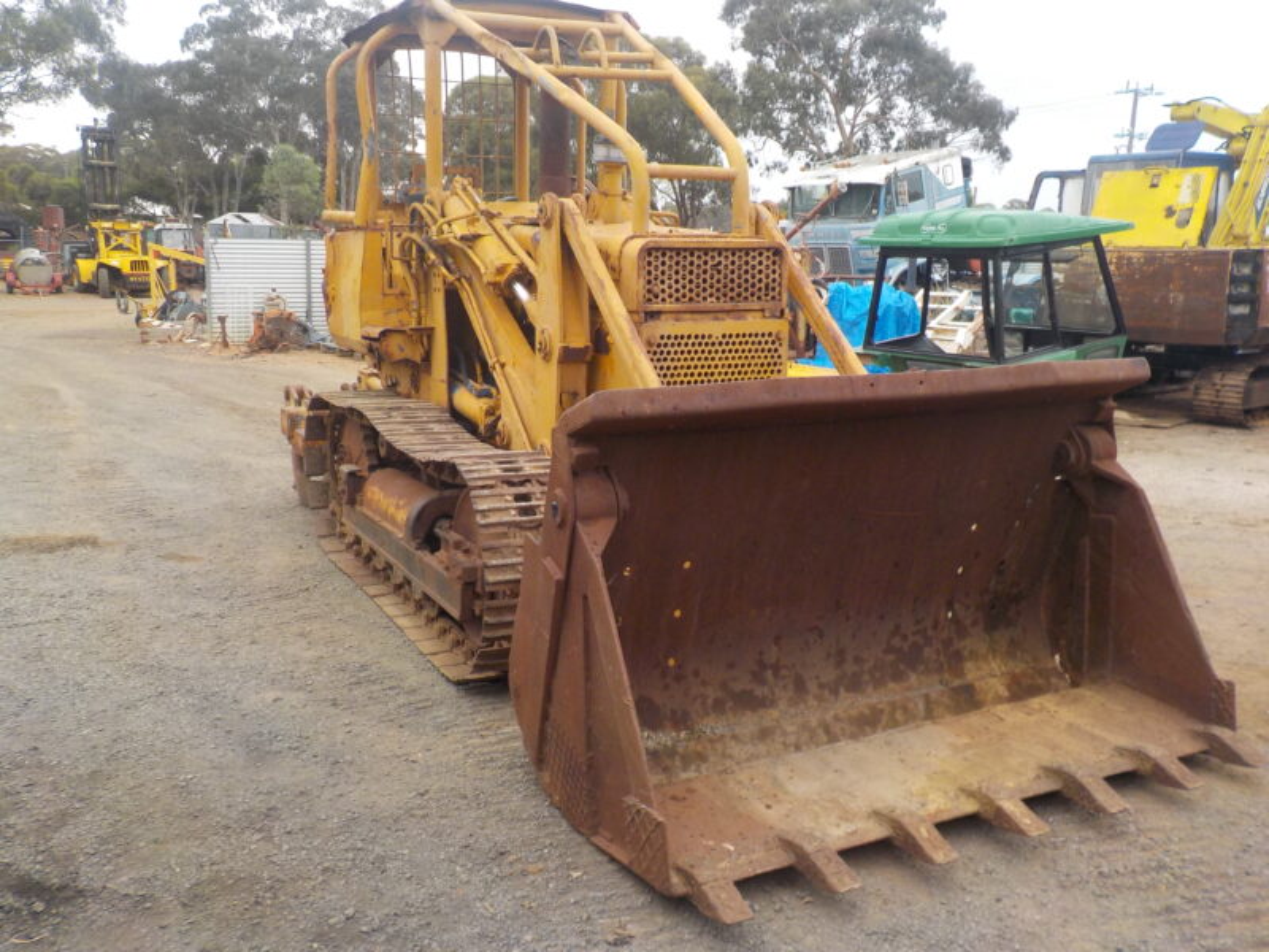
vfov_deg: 46.8
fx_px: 1100
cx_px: 634
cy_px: 476
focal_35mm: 30
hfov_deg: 60.0
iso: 125
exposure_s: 1/160
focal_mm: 4.1
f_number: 3.3
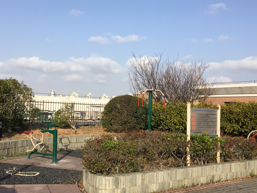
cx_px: 117
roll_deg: -2.3
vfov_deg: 36.8
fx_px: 290
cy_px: 110
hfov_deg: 47.8
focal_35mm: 39
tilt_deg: -1.2
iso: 25
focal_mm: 4.15
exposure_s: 1/1183
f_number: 2.2
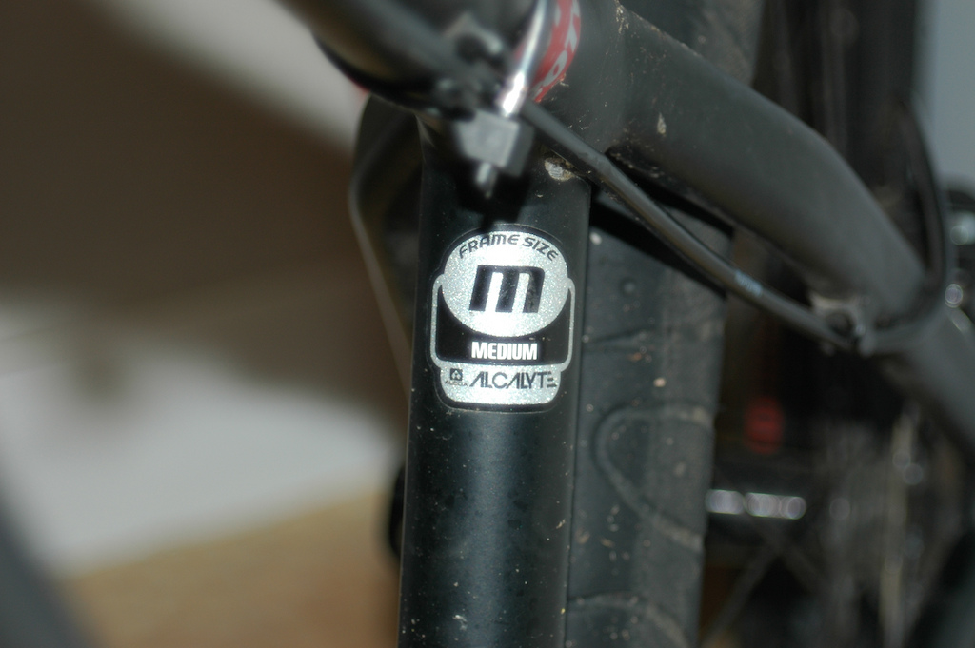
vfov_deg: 9.1
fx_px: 4059
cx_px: 488
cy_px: 324
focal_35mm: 150
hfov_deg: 13.7
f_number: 5.6
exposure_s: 1/500
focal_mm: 100
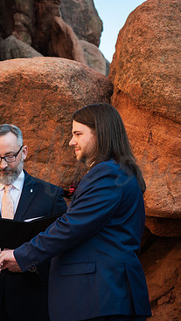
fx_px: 998
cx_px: 15
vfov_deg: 18.3
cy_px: 162
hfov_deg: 10.3
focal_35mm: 117
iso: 160
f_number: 6
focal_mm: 71
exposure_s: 1/200
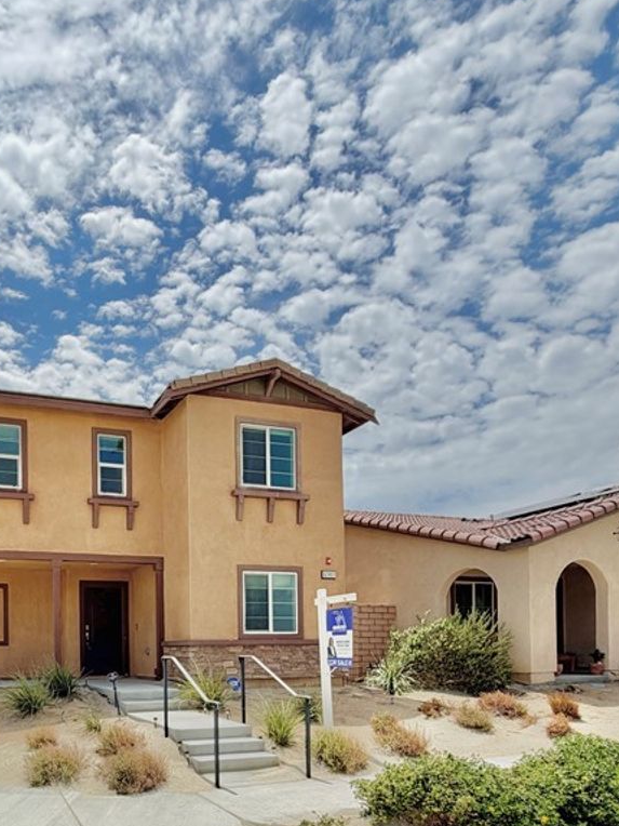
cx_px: 107
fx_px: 596
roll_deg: +1.0
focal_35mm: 25
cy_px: 655
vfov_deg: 63.7
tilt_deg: -1.1
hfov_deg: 50.8
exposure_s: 1/770
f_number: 2.2
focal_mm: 2.22
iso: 32
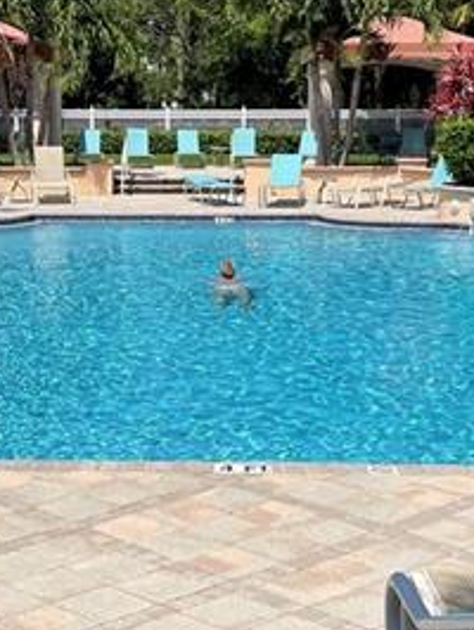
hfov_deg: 19.6
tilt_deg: -9.9
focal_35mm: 75
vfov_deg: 26.0
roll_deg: +1.1
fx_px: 1367
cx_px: 156
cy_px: 324
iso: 32
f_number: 1.6
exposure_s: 1/5291
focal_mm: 4.2
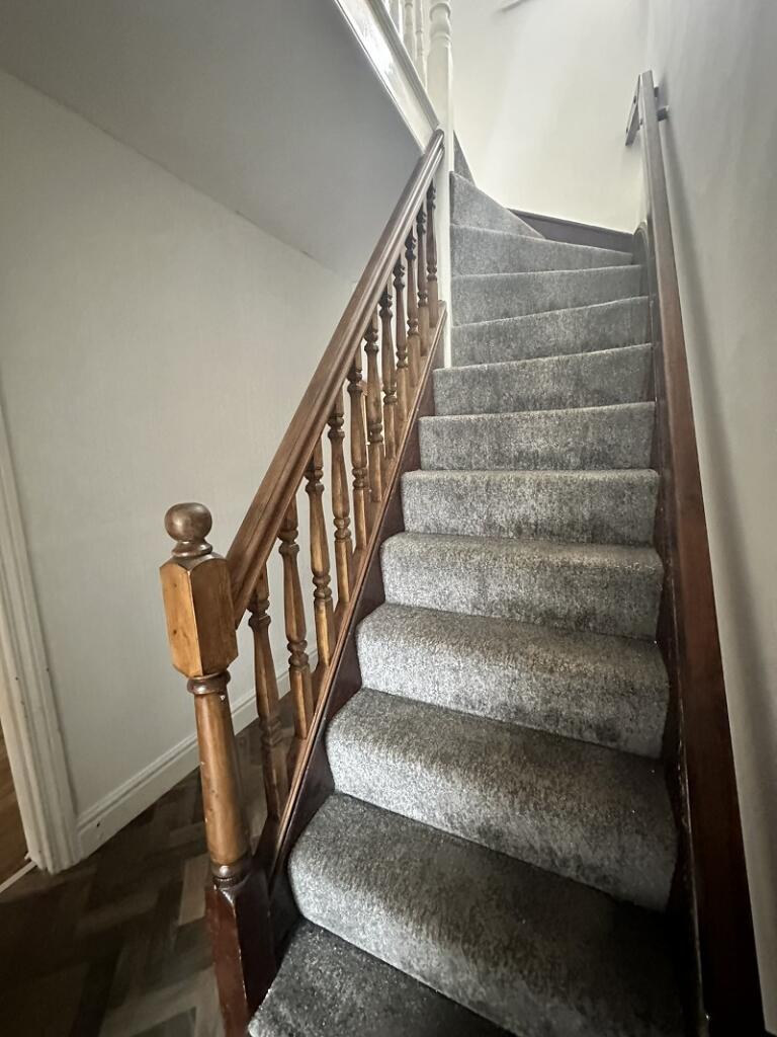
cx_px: 388
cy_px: 518
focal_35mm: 14
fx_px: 419
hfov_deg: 85.7
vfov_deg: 102.1
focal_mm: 2.22
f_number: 2.2
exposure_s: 1/34
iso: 1250
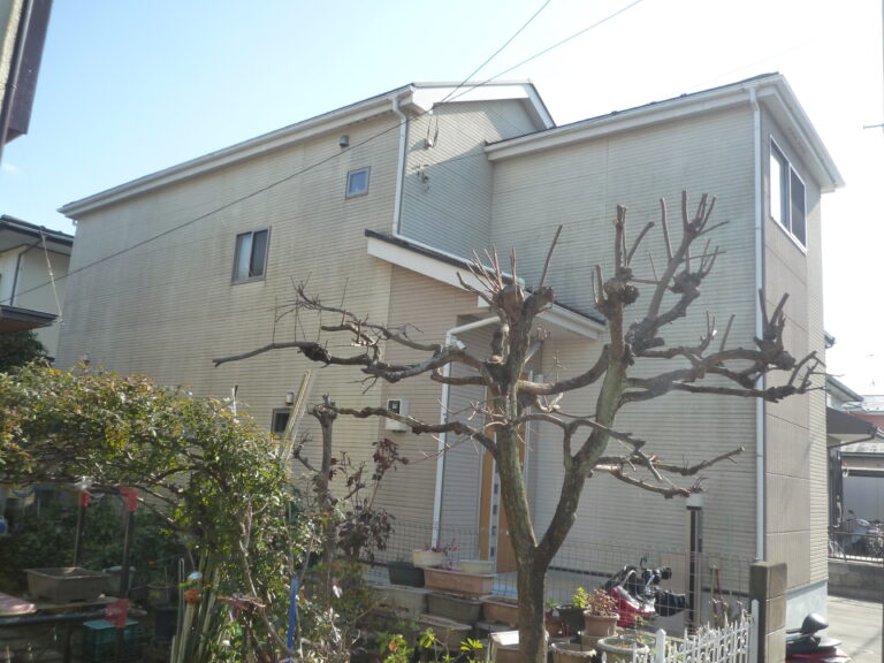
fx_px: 766
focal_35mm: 30
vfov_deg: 46.8
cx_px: 442
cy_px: 332
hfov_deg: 60.0
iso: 160
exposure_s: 1/400
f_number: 3.4
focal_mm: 5.3
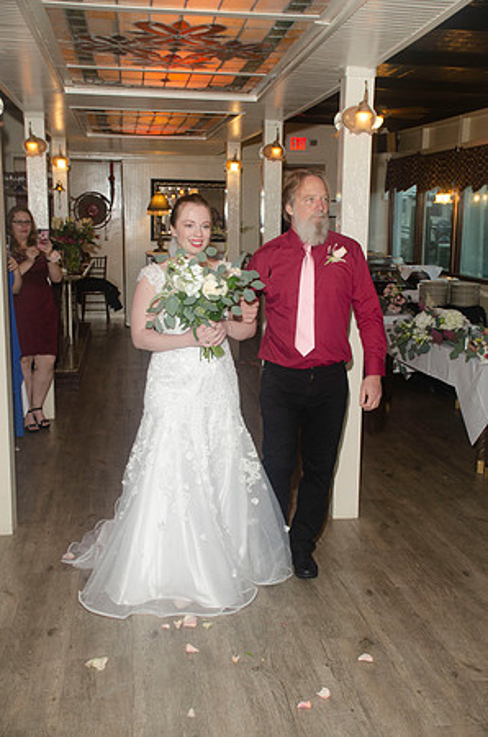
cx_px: 244
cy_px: 368
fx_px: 797
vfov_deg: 49.6
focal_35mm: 39
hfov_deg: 34.1
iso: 400
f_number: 3.8
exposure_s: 1/80
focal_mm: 26
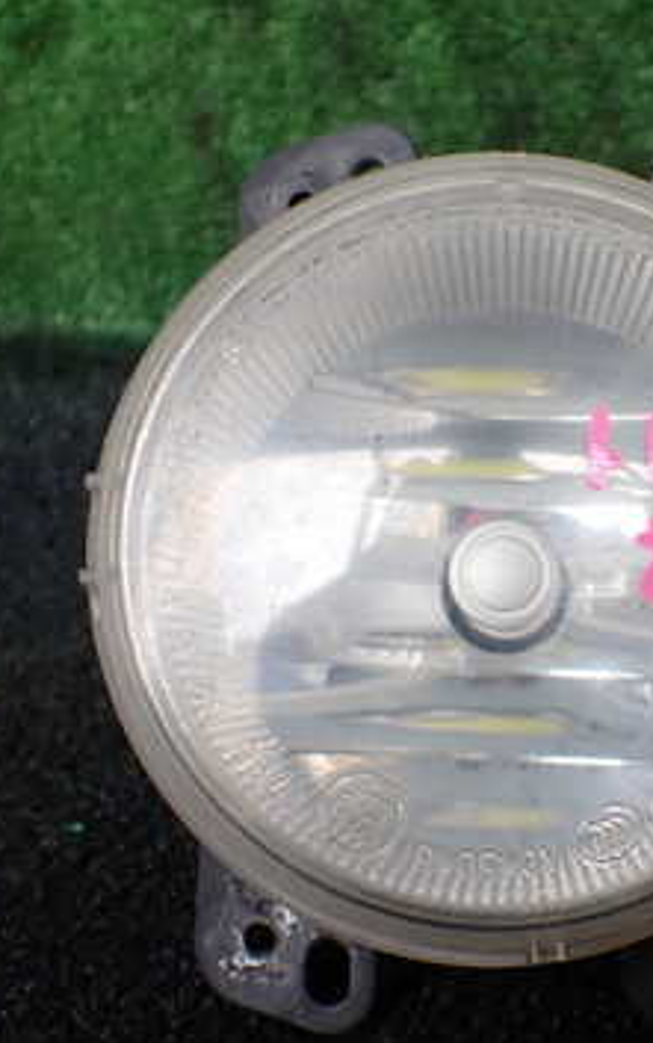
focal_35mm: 54
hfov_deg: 23.7
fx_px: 1536
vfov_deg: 37.5
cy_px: 564
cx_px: 514
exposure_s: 1/160
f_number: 2.3
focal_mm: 5.4
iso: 100
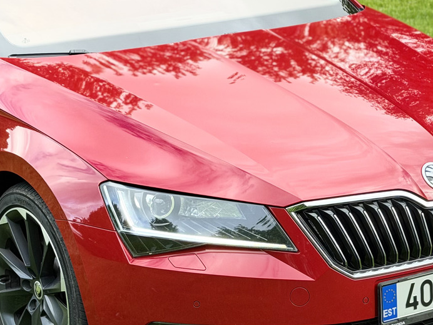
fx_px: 1388
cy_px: 90
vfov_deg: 13.3
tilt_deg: -13.4
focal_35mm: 111
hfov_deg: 17.7
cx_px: 161
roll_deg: +1.1
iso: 64
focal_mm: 6.76
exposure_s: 1/439
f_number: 1.78
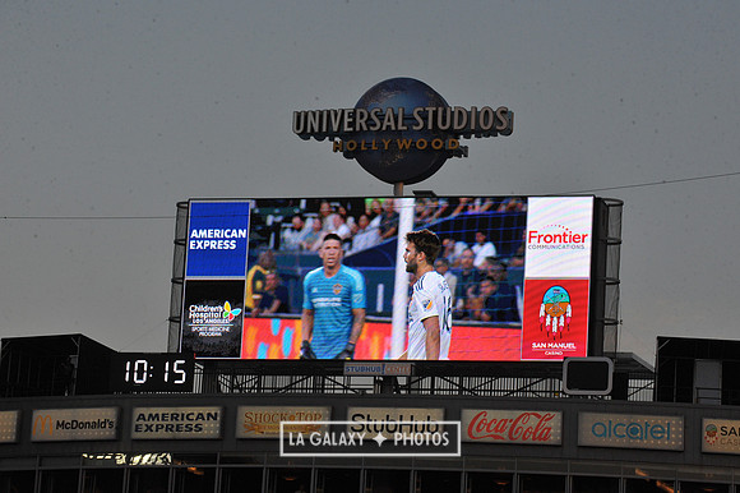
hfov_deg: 12.8
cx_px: 370
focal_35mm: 160
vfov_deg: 8.6
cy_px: 246
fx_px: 3287
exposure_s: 1/800
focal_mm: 160
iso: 1600
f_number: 14
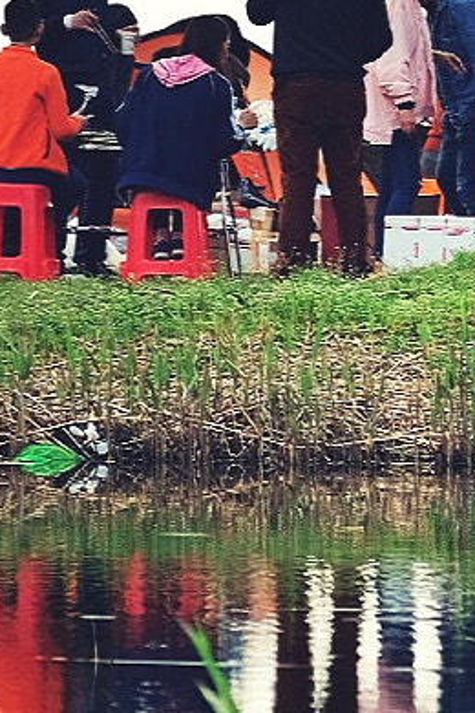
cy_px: 260
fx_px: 11518
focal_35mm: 582
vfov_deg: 3.5
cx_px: 275
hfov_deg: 2.4
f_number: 3.2
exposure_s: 1/800
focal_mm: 94.5
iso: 200
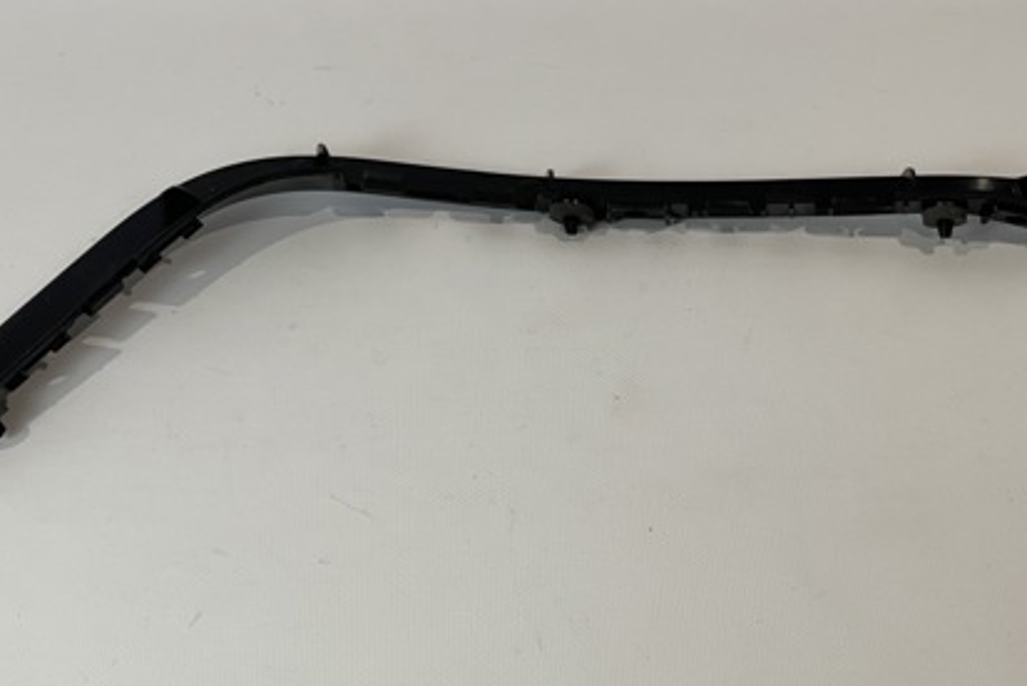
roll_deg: -1.4
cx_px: 550
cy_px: 227
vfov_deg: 13.3
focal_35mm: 103
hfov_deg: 19.8
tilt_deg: -38.3
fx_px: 2940
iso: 200
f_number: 2.2
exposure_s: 1/100
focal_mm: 7.5
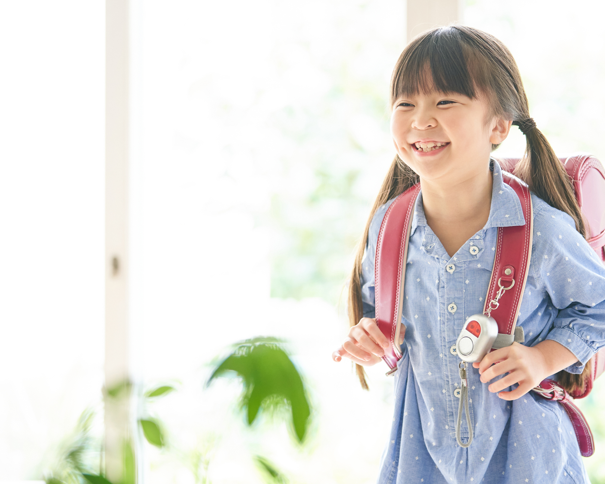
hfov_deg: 17.5
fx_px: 1970
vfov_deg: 14.0
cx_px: 344
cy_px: 241
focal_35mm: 110
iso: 1600
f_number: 2.8
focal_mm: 95
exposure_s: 1/160
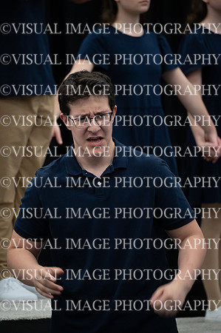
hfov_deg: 4.6
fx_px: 2769
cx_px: 110
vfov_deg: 6.9
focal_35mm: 300
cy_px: 166
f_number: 6.3
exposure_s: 1/100
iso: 6400
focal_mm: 300
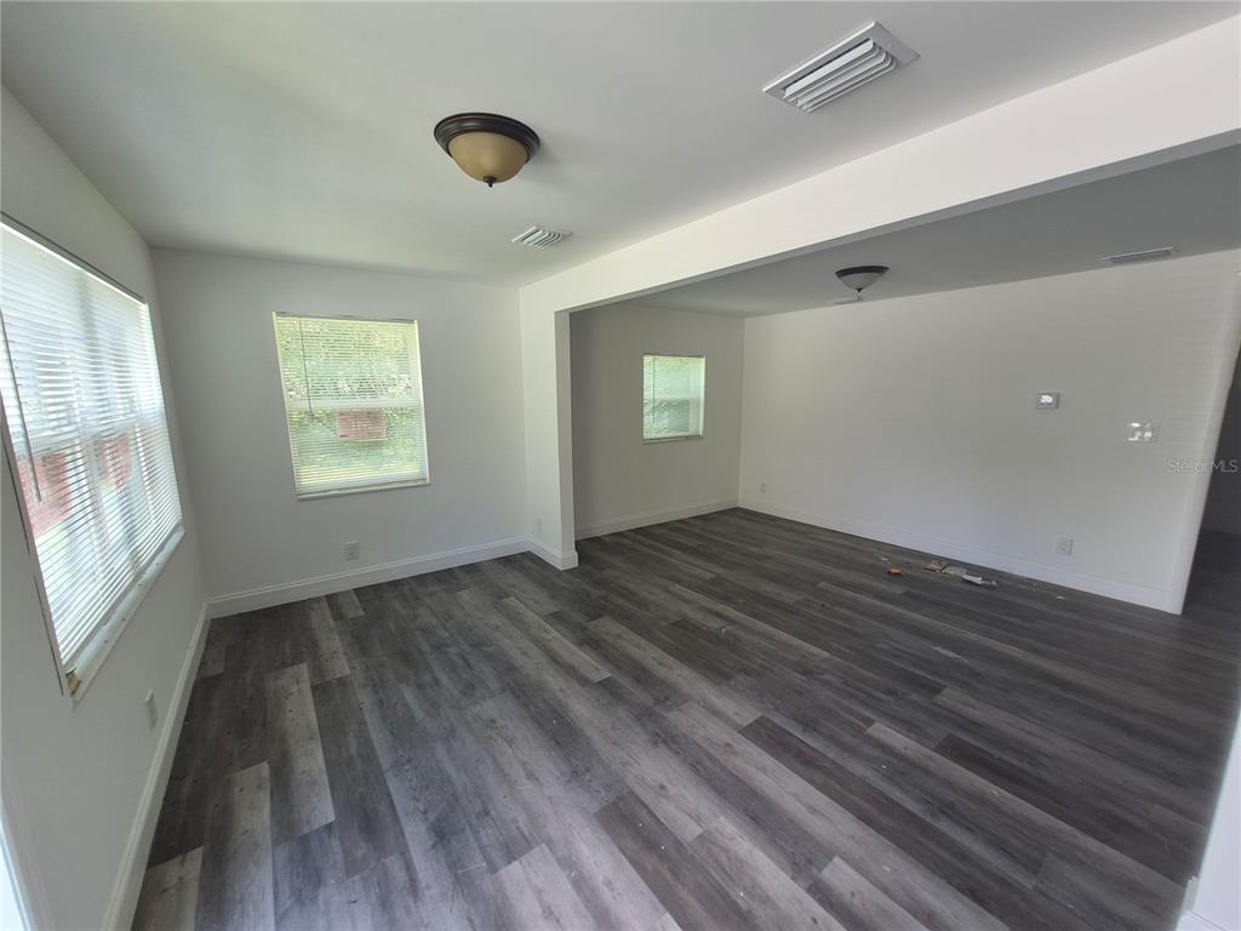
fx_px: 466
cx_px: 620
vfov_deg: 89.9
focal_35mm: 13
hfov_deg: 106.2
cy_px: 466
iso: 50
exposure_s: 1/60
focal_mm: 1.74
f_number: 2.2
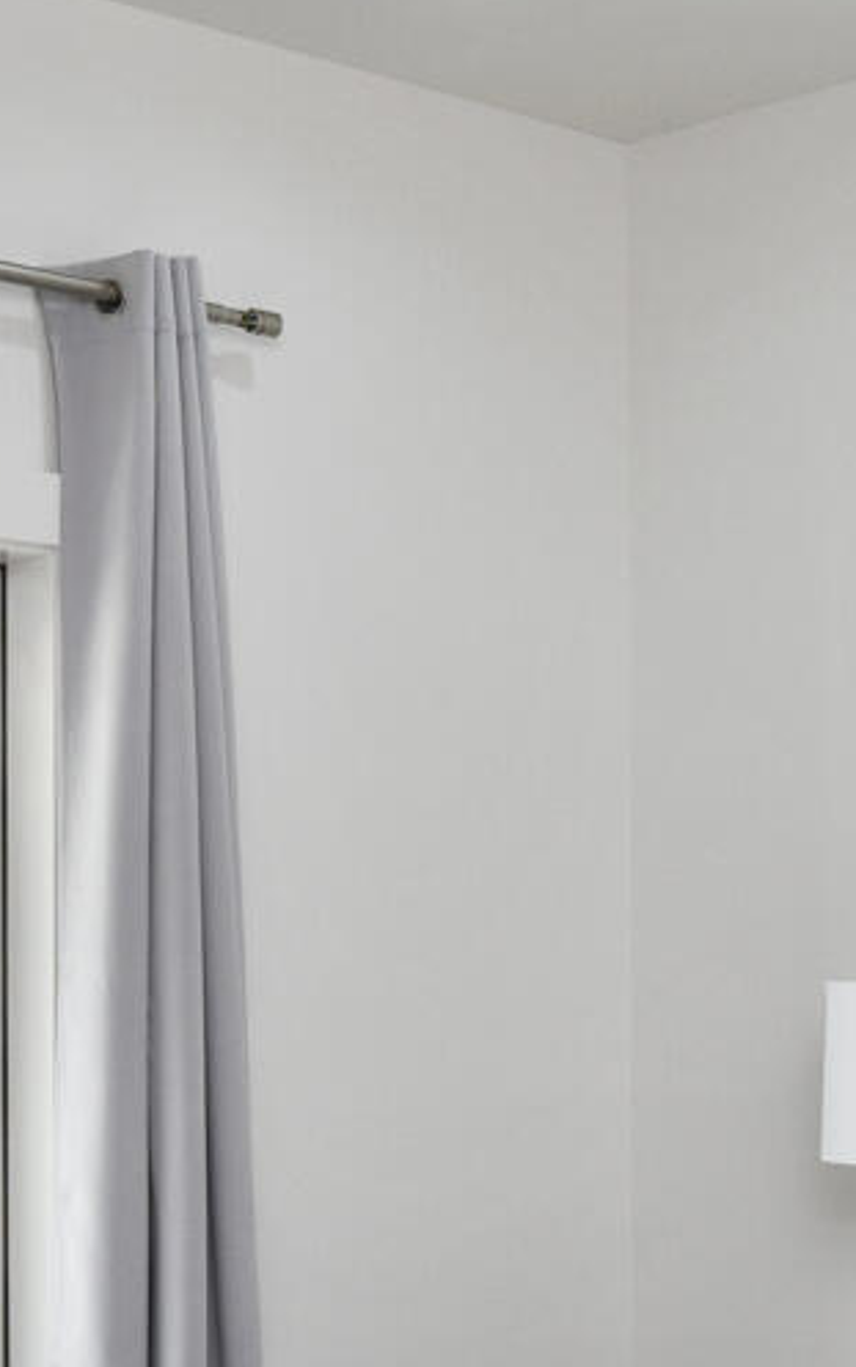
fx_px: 3207
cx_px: 1090
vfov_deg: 23.9
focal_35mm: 86
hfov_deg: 14.6
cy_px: 990
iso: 320
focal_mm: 14
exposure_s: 1/50
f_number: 9
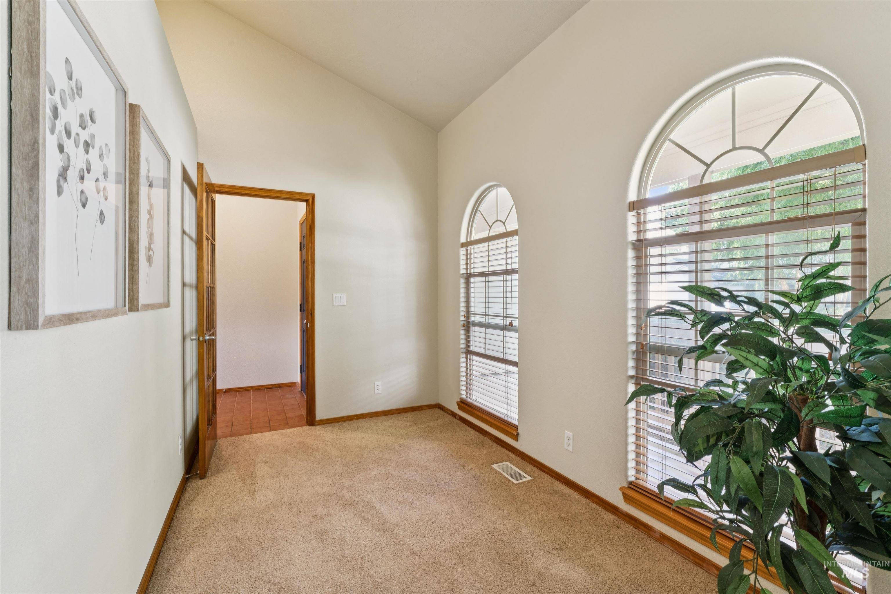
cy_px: 297
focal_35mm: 16
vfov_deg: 74.4
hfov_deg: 97.5
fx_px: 391
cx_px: 446
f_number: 13
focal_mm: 15.8
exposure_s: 1/5
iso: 400
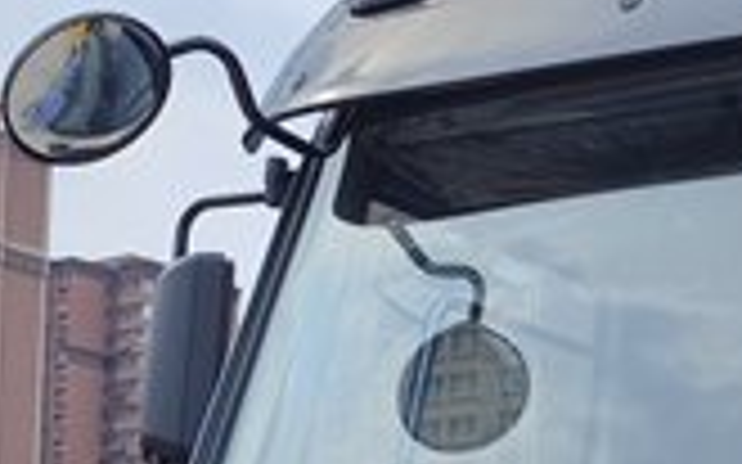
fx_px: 2385
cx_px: 1097
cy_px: 811
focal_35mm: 118
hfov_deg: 16.2
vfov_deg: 10.5
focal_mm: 6.14
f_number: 1.65
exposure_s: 1/1190
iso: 50
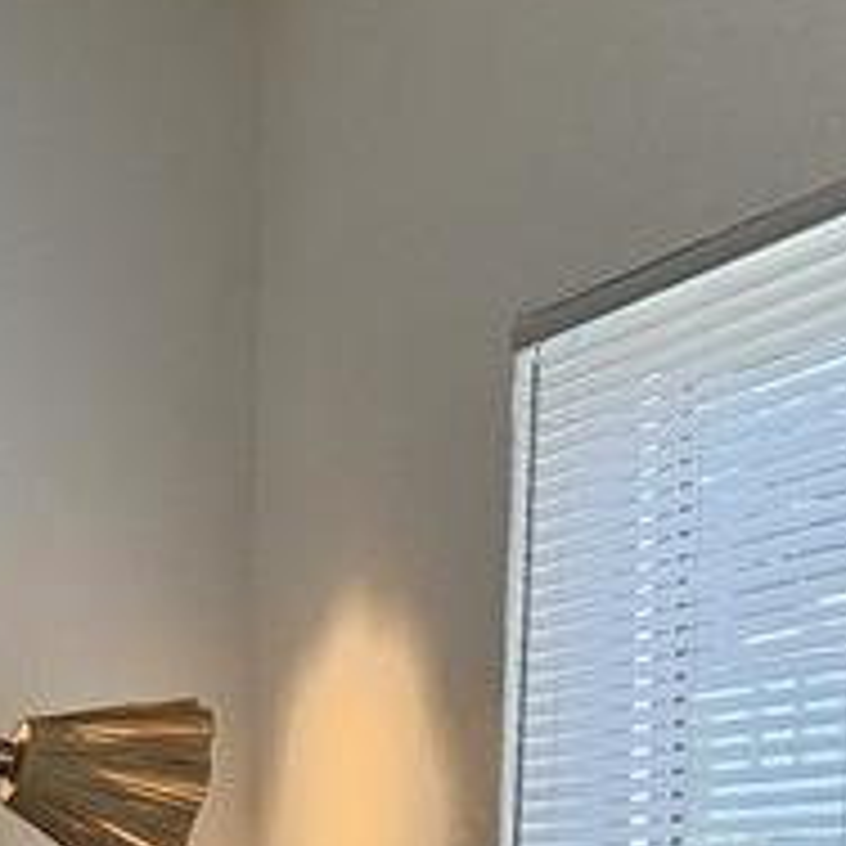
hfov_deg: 13.7
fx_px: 3235
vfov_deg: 13.9
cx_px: -536
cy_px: 1287
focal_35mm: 117
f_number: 1.8
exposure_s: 1/120
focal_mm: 5.4
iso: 64
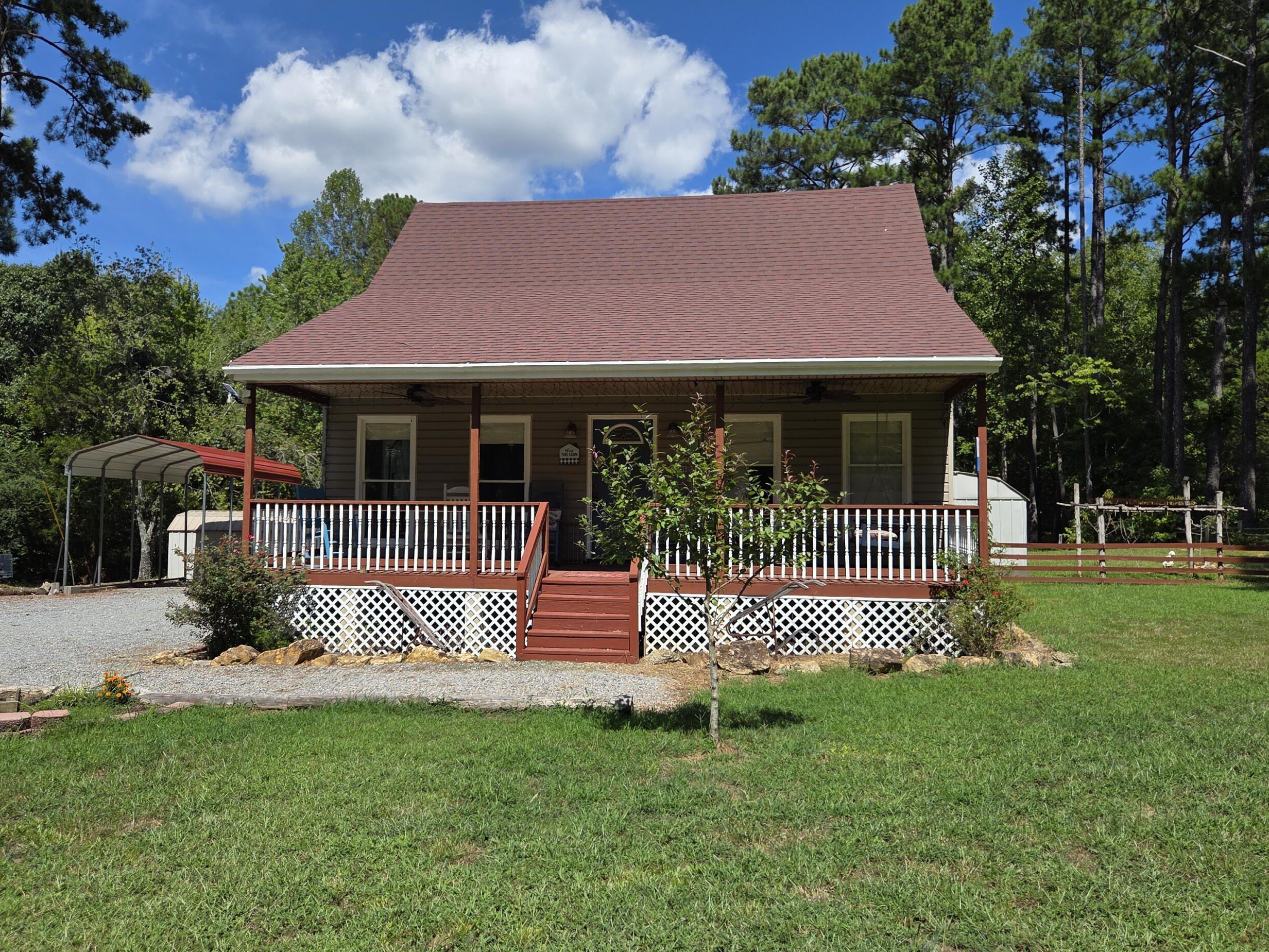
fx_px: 1026
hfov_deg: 63.4
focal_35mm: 28
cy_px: 469
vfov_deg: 49.7
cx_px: 593
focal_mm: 5.4
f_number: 1.8
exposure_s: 1/6034
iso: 80
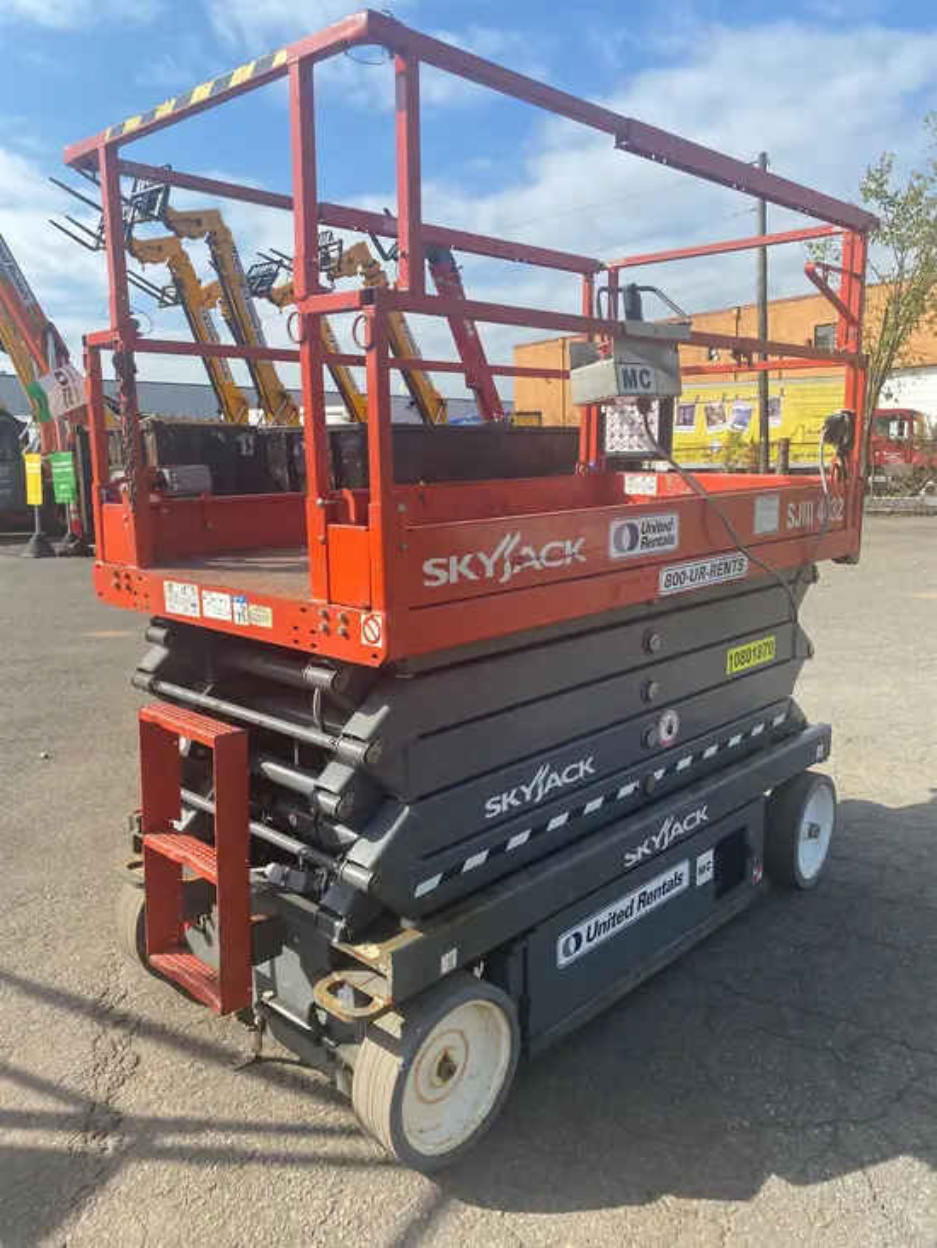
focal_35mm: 26
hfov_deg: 53.1
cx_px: 468
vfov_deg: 67.3
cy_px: 624
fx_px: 938
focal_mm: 4.25
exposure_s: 1/1996
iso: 32
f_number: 1.8
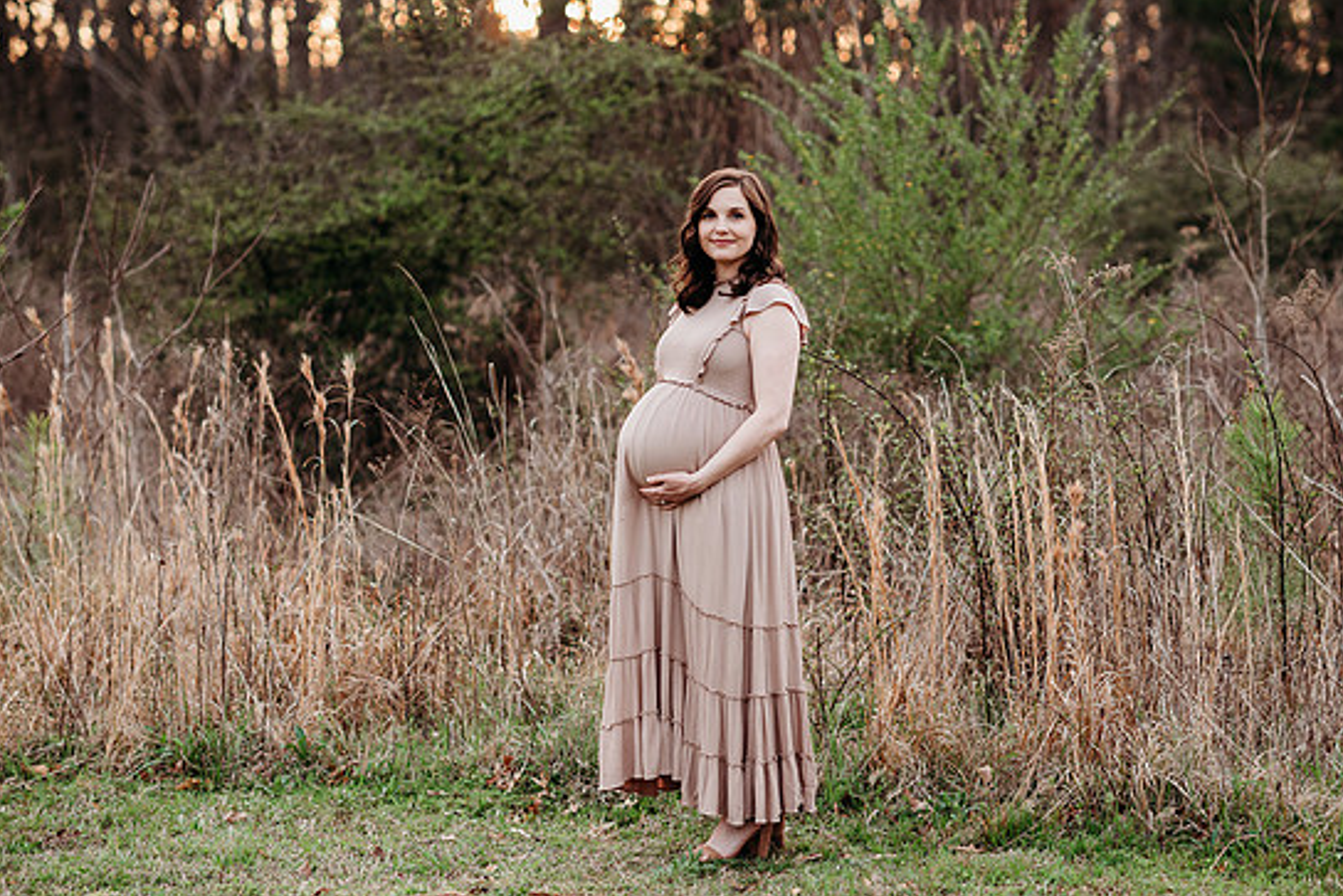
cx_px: 717
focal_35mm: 97
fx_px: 3619
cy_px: 429
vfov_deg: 14.1
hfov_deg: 21.0
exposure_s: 1/320
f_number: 2.5
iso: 400
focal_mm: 85
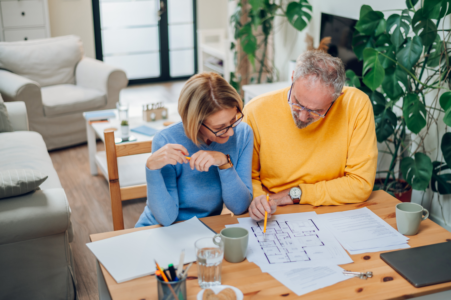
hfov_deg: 39.6
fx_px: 626
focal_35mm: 50
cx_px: 226
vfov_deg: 27.0
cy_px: 150
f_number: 1.8
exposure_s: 1/200
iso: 200
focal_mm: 50
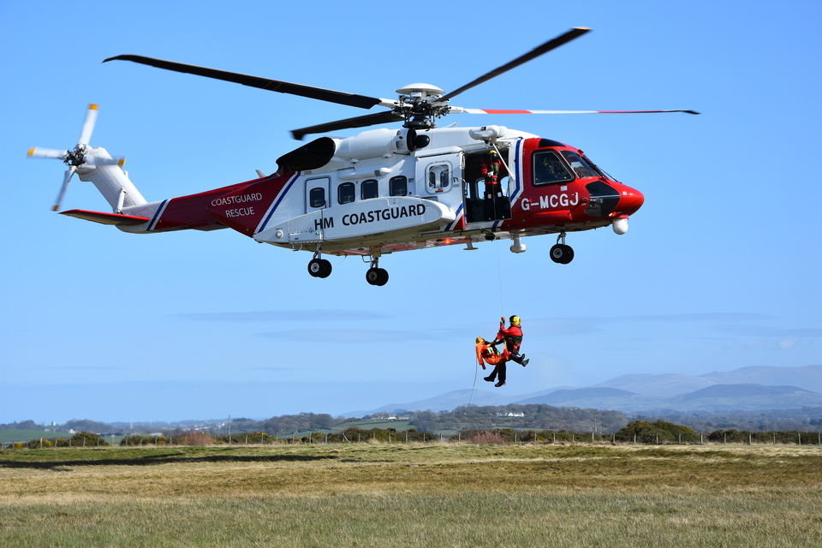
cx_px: 411
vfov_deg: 14.7
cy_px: 274
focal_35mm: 93
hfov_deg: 21.9
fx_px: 2123
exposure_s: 1/1000
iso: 280
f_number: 8
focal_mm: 62
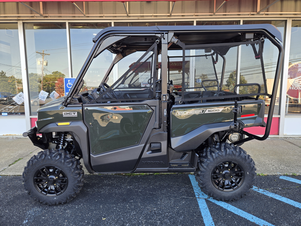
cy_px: 113
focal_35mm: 23
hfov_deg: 73.9
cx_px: 150
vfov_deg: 58.9
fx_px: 200
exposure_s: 1/126
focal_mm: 5.4
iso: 25
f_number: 1.8
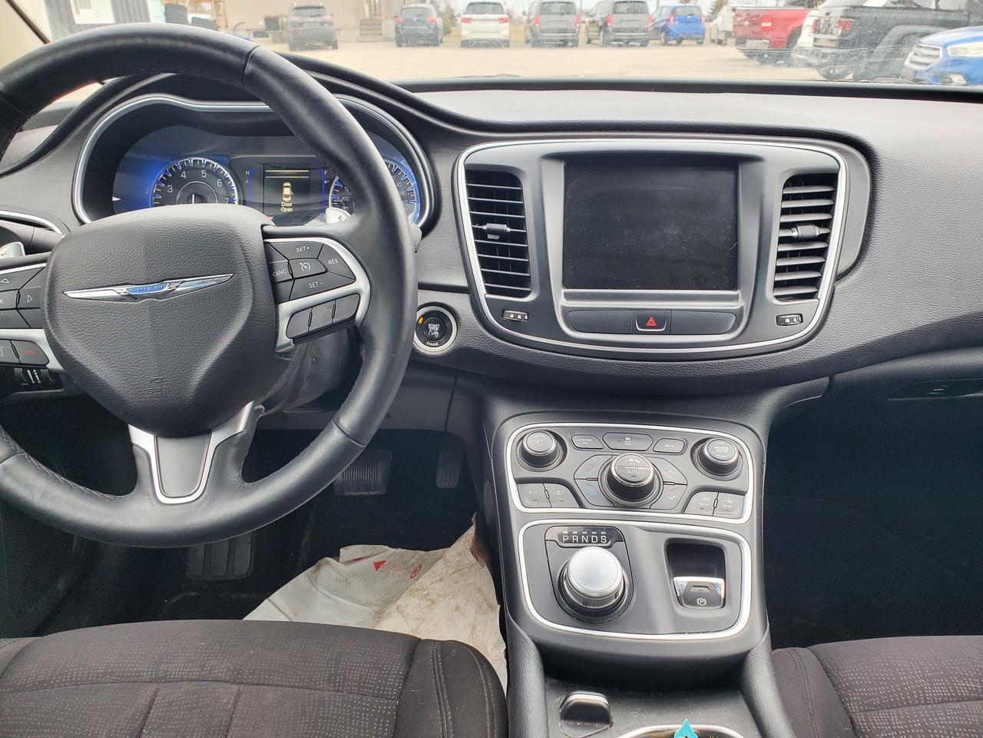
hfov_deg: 67.3
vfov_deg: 53.1
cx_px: 492
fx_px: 738
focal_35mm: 26
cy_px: 369
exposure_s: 1/100
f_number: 2.4
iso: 125
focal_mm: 4.3
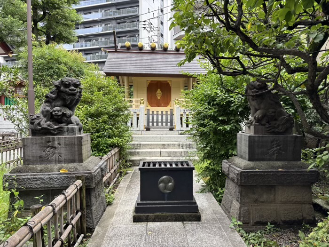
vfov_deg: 53.1
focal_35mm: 26
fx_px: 247
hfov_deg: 67.3
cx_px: 164
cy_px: 124
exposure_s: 1/258
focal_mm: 5.96
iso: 40
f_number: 1.6
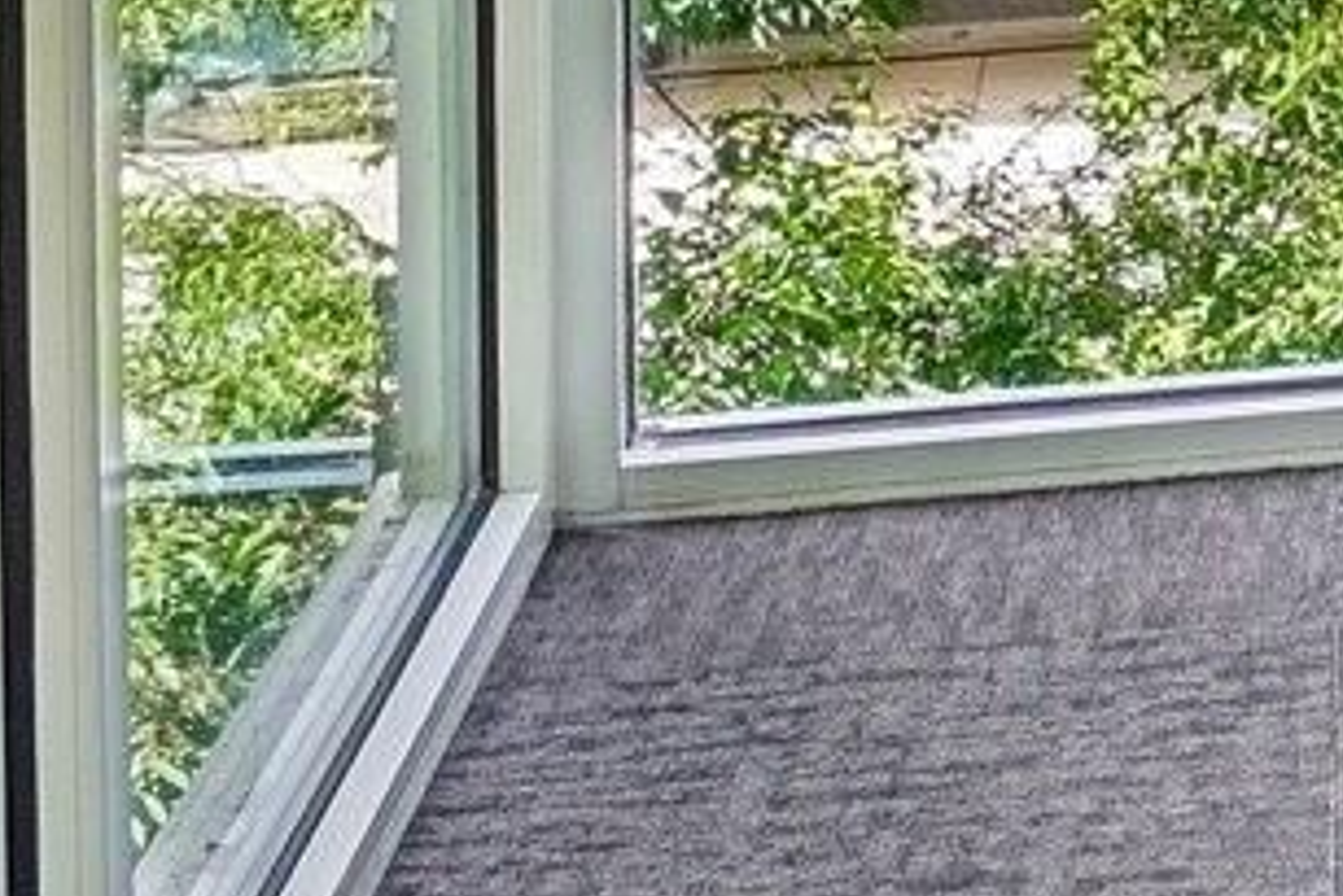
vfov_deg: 12.0
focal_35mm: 100
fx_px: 3732
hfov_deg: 16.5
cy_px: -981
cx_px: 2537
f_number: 8
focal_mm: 10
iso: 100
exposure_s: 1/40
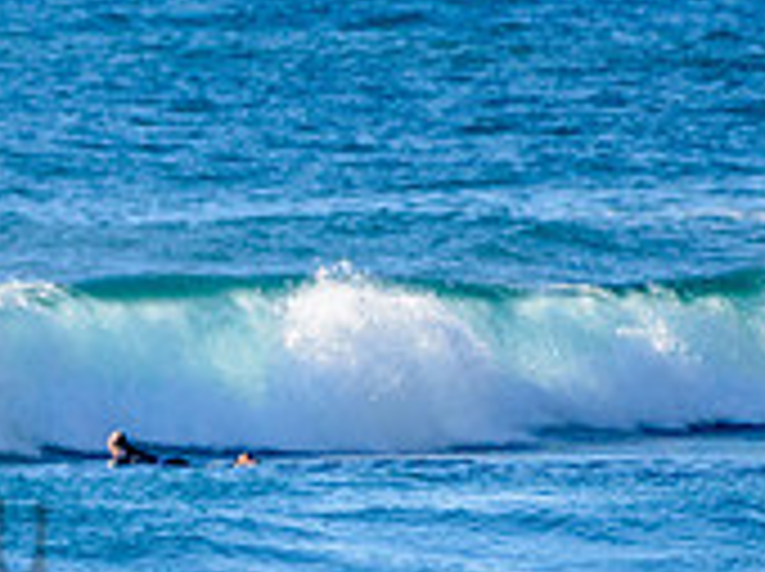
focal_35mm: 2014
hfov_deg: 1.0
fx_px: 44446
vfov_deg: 0.7
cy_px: 351
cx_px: -132
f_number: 5.6
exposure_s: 1/2000
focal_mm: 500
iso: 280
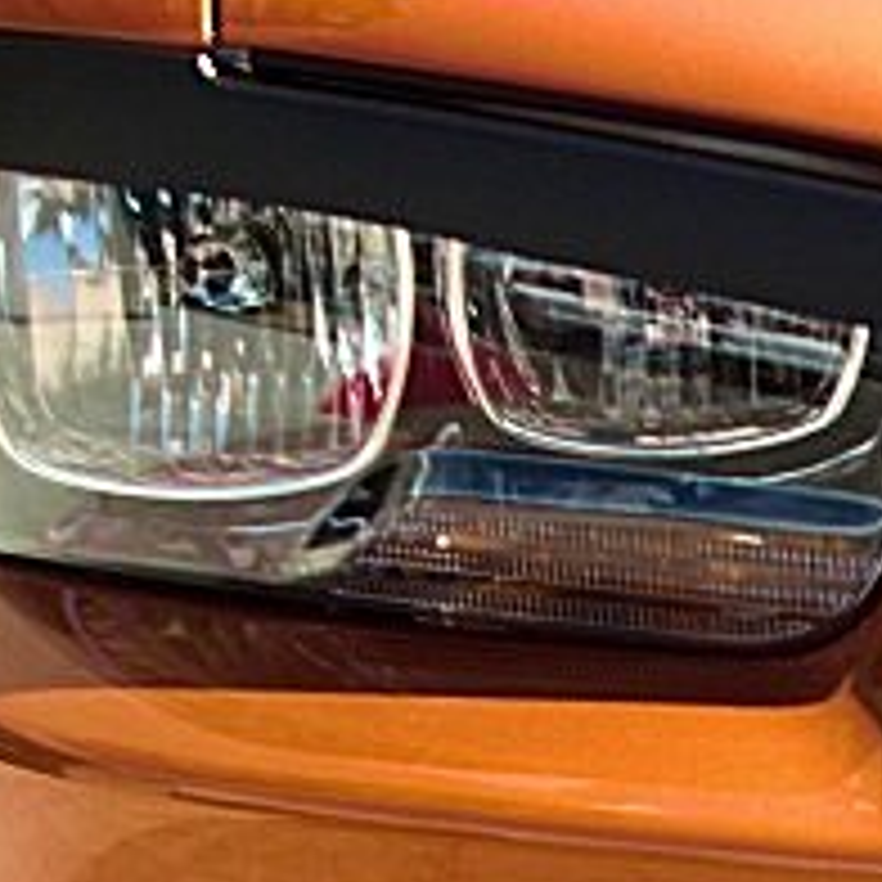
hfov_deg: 15.9
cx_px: 1130
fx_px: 2998
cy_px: 954
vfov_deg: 16.3
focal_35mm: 104
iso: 50
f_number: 2.8
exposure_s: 1/400
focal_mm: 6.3
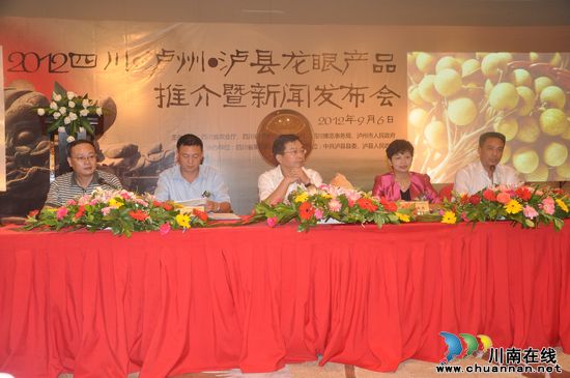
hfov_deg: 53.2
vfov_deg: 36.8
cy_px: 189
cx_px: 285
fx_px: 569
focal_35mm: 36
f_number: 3.8
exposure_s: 1/60
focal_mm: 24
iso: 800
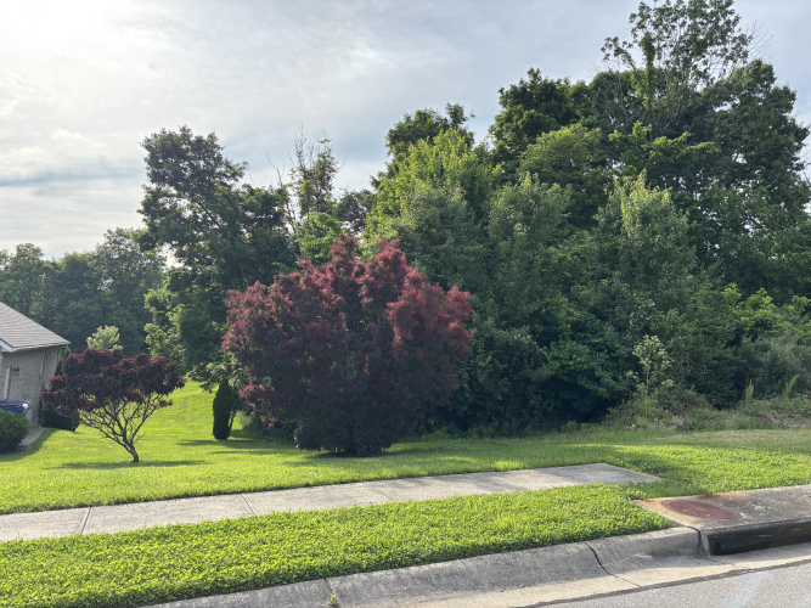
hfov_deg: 67.3
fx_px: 609
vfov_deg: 53.0
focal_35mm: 26
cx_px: 406
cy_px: 304
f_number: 1.6
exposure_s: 1/1477
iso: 50
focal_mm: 5.96
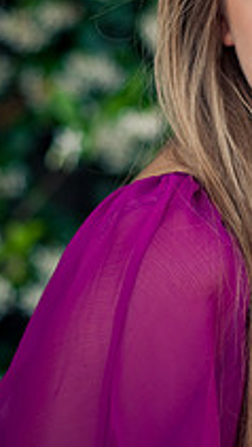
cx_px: 413
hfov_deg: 4.9
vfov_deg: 8.8
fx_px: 2905
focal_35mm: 245
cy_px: 76
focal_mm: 85
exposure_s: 1/250
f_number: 2.2
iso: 250
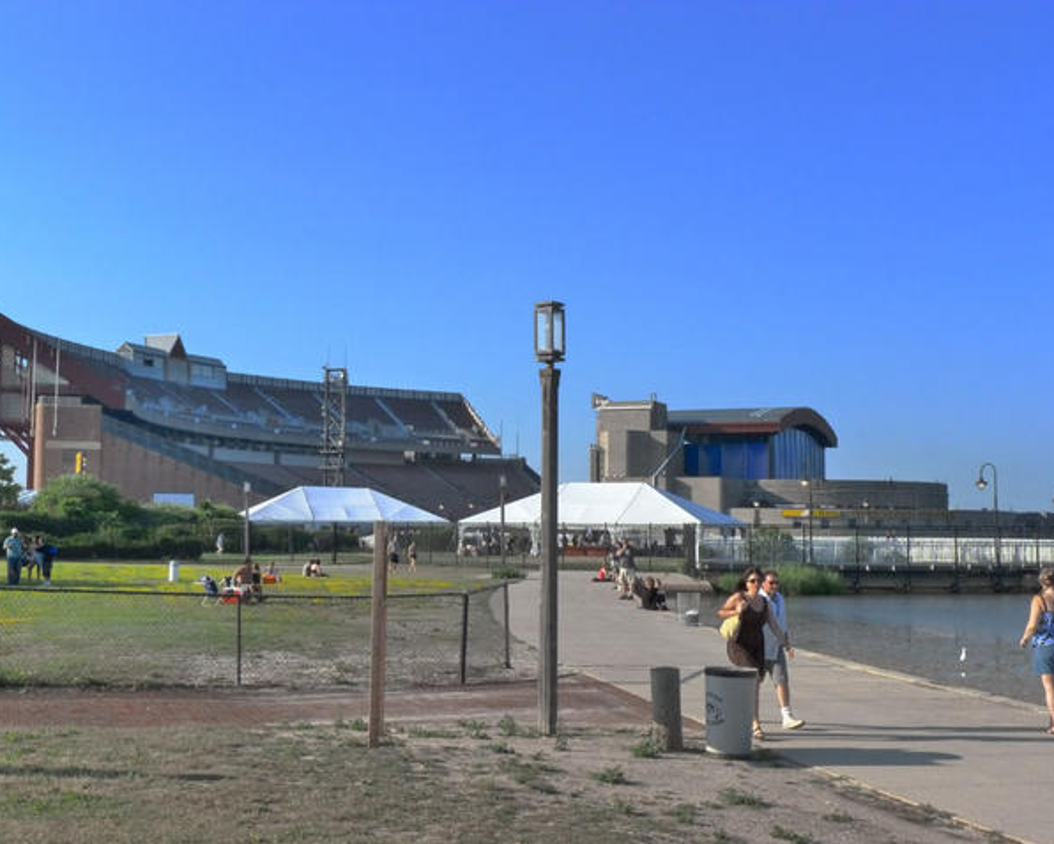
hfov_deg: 42.9
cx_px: 500
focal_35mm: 43
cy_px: 423
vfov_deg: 34.9
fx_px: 1342
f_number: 5
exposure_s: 1/500
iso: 400
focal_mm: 7.4
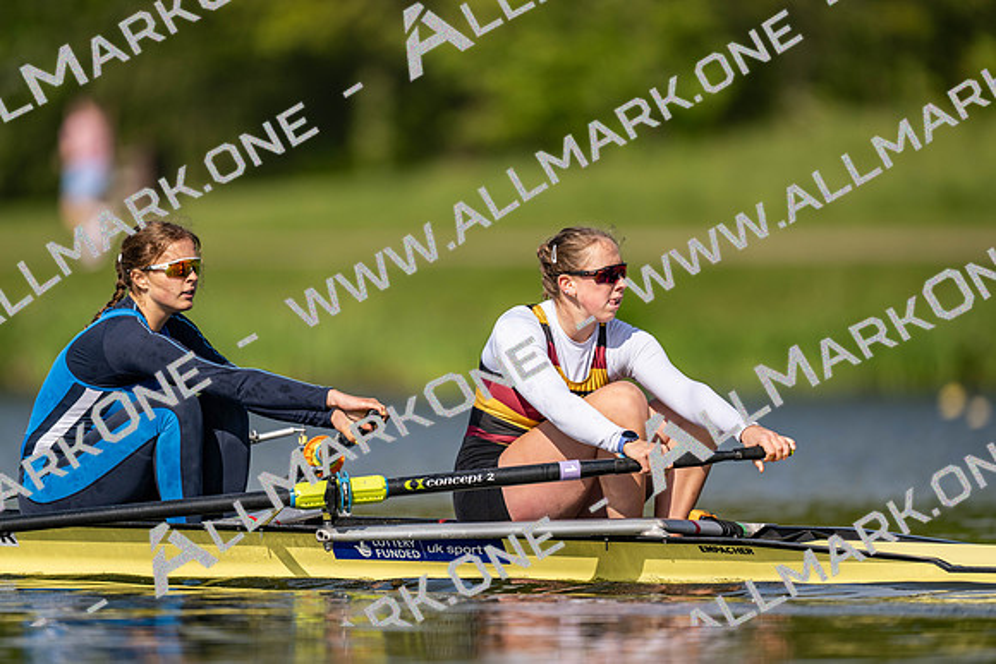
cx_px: 498
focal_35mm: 600
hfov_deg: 3.4
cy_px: 332
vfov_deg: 2.3
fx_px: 16603
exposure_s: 1/2500
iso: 200
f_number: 4
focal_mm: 600
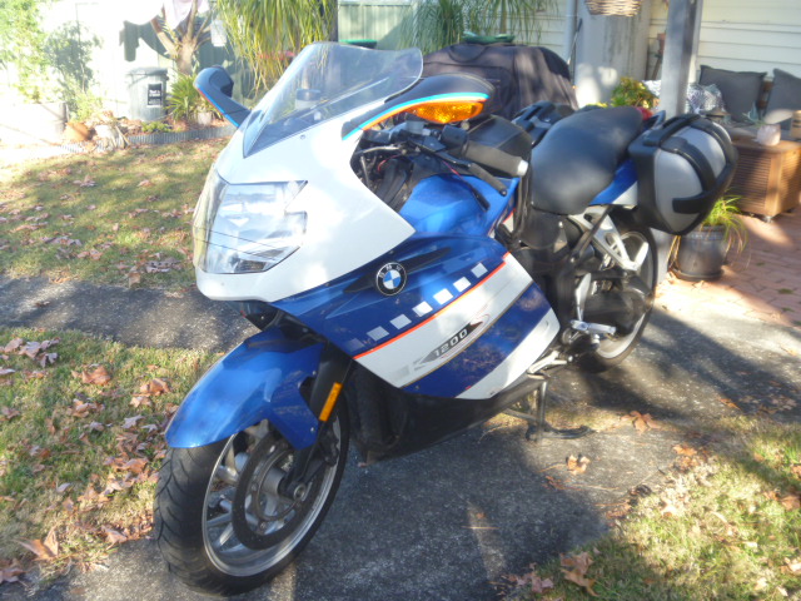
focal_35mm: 35
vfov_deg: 40.7
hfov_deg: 52.6
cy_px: 300
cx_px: 400
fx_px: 810
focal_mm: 6.3
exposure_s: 1/100
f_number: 3.5
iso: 100
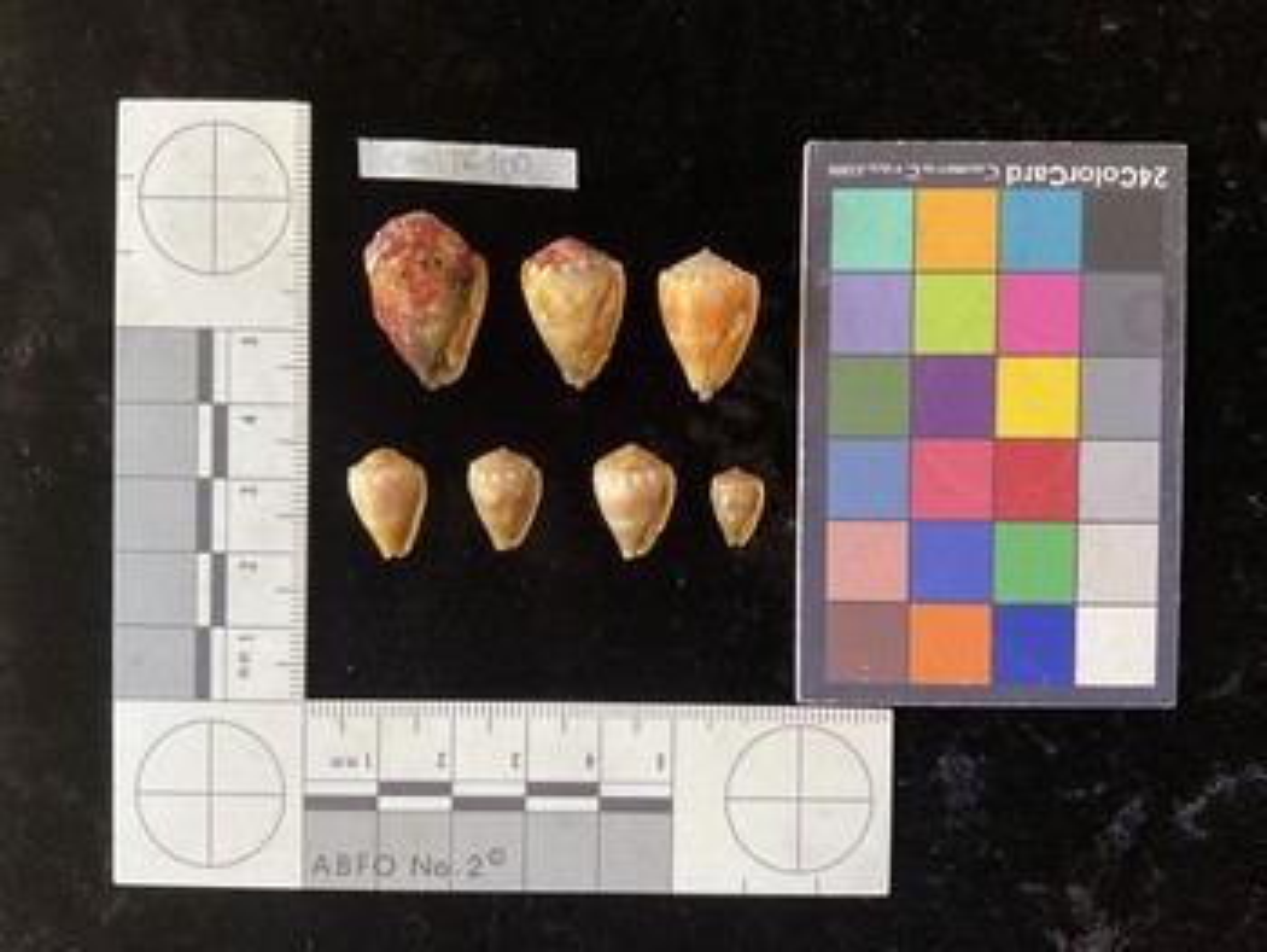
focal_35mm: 29
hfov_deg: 61.6
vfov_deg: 48.3
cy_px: 476
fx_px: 1062
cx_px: 634
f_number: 1.8
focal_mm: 3
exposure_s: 1/60
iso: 100
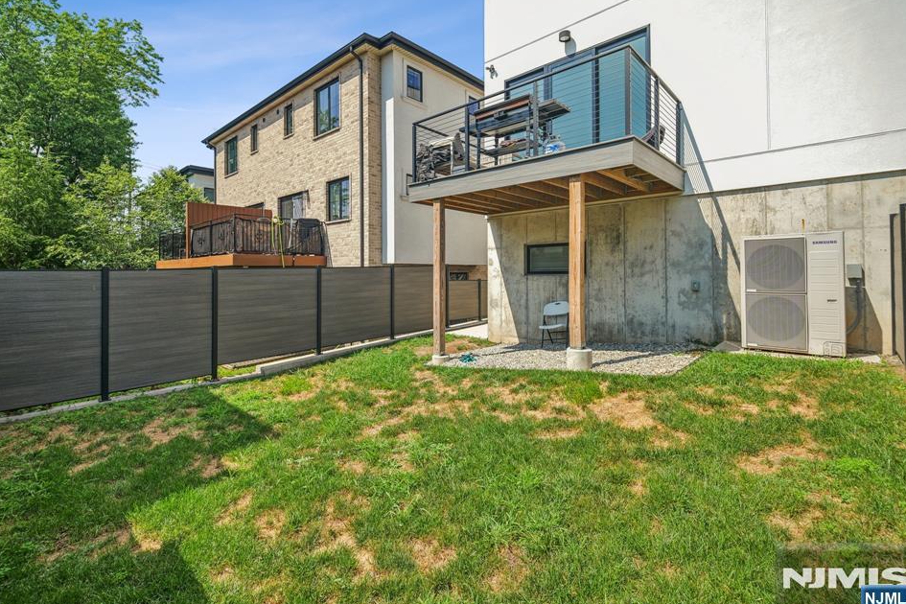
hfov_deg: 69.3
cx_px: 428
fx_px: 654
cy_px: 285
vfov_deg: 49.5
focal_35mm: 26
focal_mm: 24
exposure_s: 1/800
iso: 400
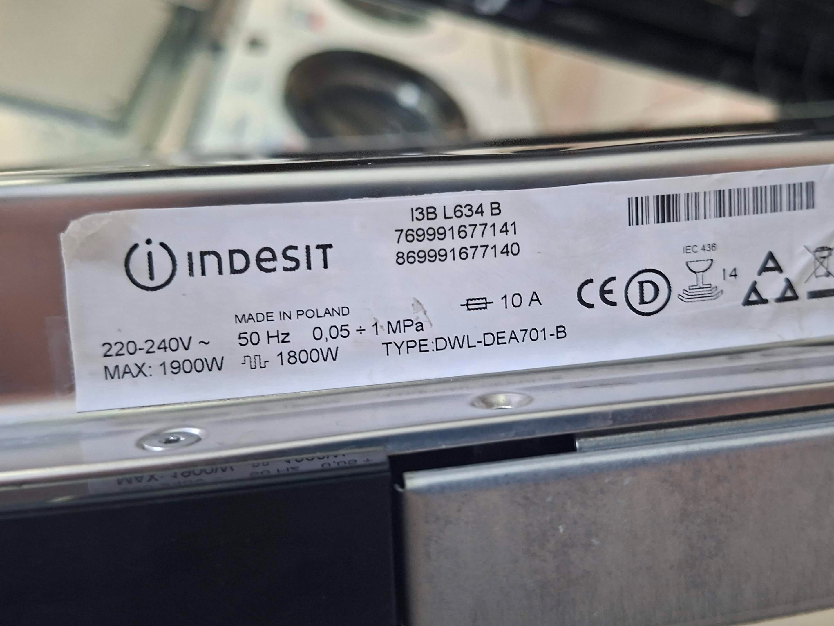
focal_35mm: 32
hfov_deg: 56.8
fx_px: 771
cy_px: 275
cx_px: 439
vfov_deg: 44.1
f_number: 1.8
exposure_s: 1/33
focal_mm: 5.54
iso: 320
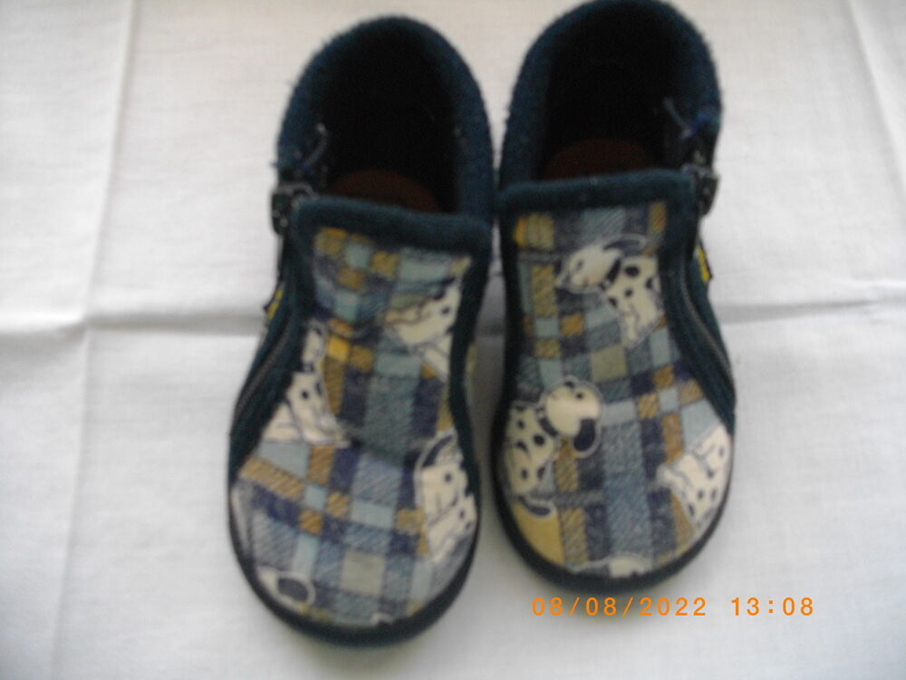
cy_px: 340
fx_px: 838
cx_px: 453
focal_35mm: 32
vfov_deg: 44.2
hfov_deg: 56.8
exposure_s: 1/50
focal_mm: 5.7
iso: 200
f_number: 2.9
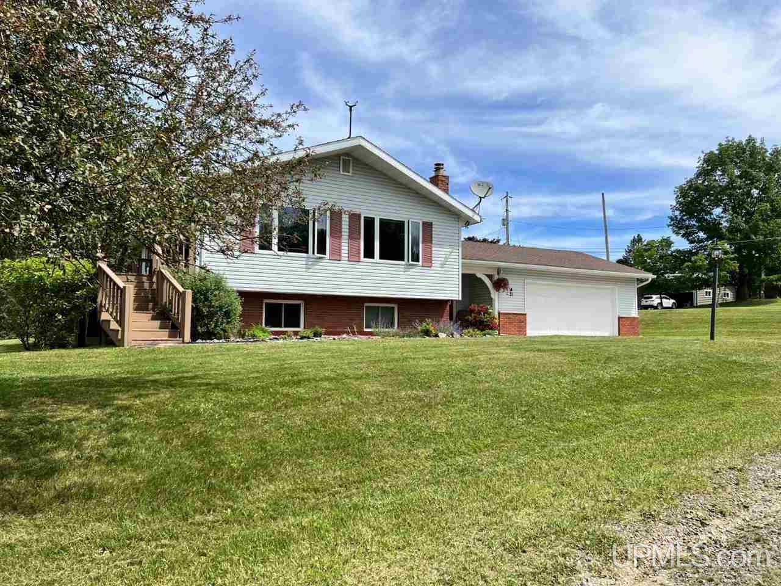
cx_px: 390
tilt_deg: +3.3
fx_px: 587
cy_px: 293
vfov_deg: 53.1
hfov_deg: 67.3
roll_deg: -0.9
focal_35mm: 26
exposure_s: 1/4115
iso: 50
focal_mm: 5.7
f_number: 1.5
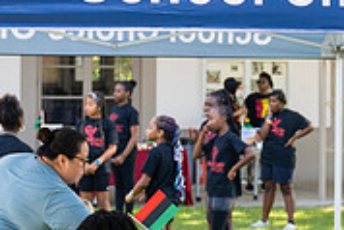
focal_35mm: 122
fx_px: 1167
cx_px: 254
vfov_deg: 11.2
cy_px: 25
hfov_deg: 16.7
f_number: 2.8
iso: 200
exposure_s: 1/400
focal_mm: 28
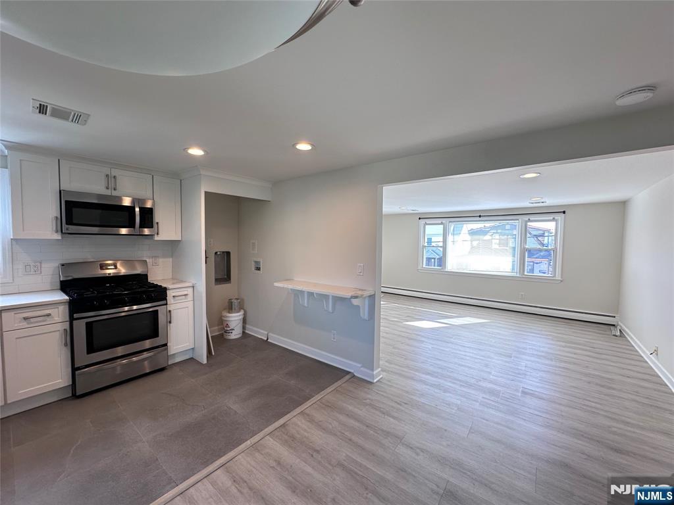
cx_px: 337
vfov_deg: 85.7
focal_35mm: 14
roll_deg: -0.4
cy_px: 252
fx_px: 273
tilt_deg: -1.8
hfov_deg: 102.1
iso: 80
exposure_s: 1/120
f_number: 2.2
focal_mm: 2.22
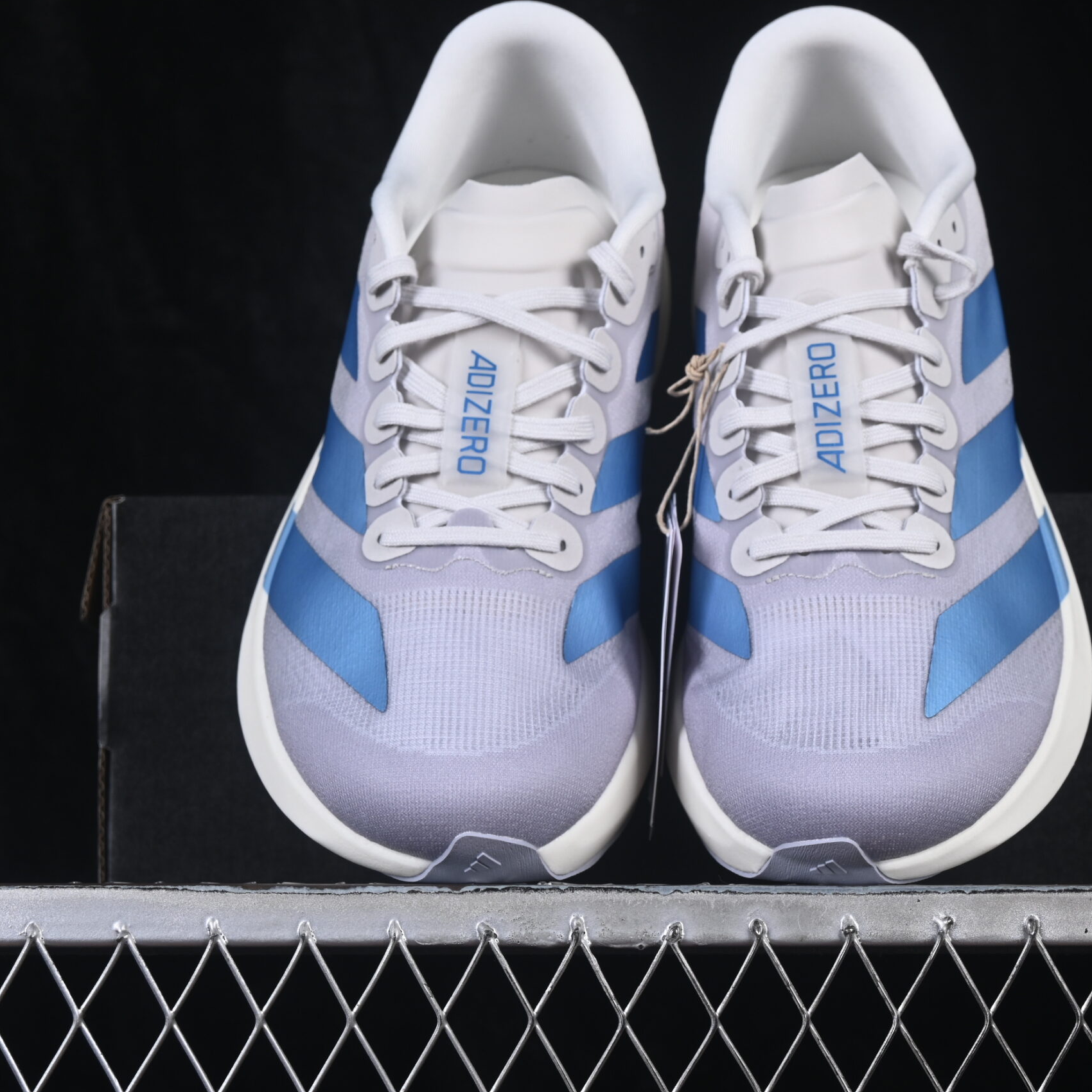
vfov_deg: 18.1
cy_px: 544
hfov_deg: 18.1
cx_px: 687
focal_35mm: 96
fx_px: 3426
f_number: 8
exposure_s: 1/80
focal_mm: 50
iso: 160
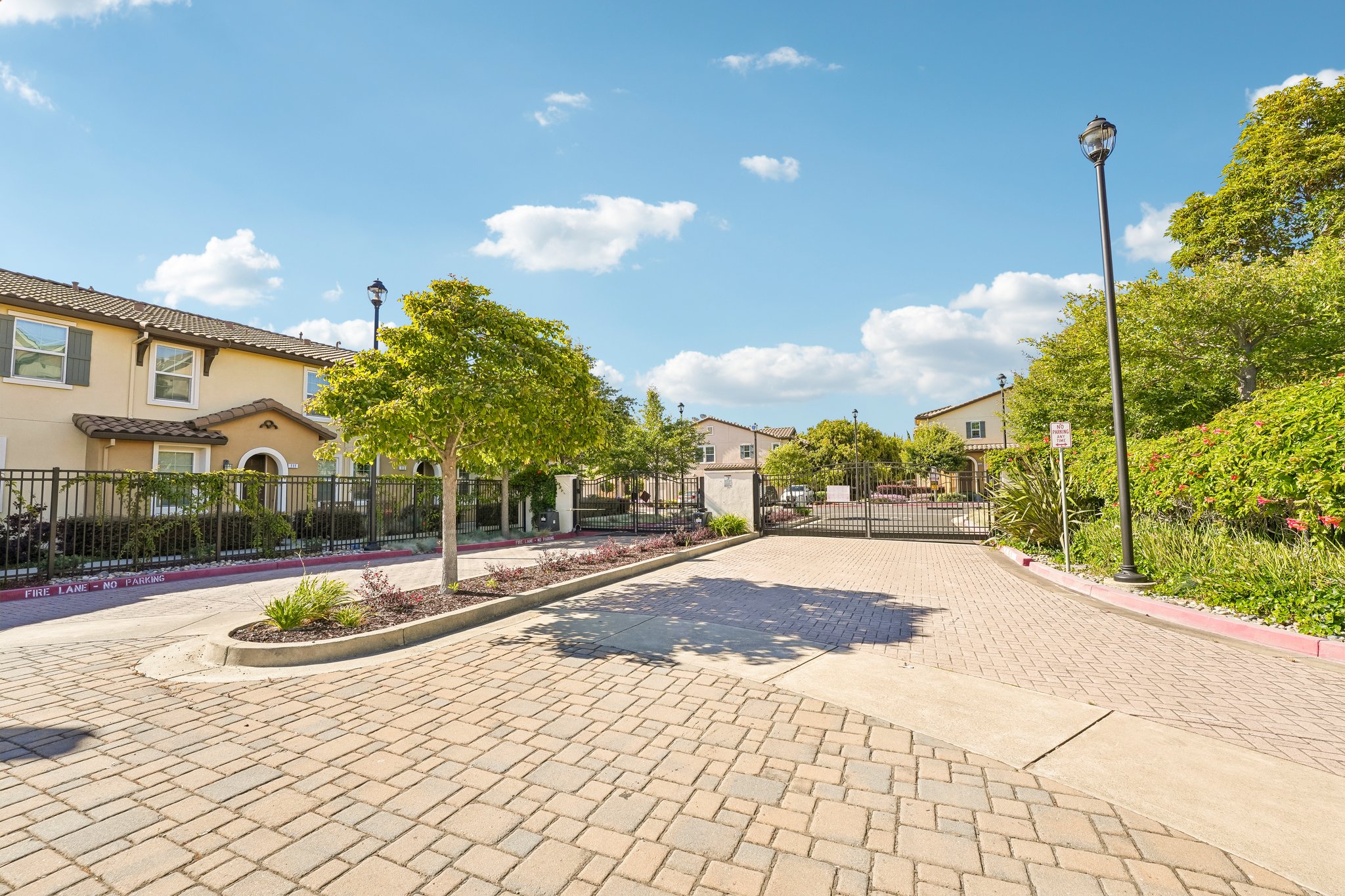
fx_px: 557
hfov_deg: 100.8
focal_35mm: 15
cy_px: 448
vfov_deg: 77.7
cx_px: 672
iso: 640
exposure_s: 1/800
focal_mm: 14.9
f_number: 8
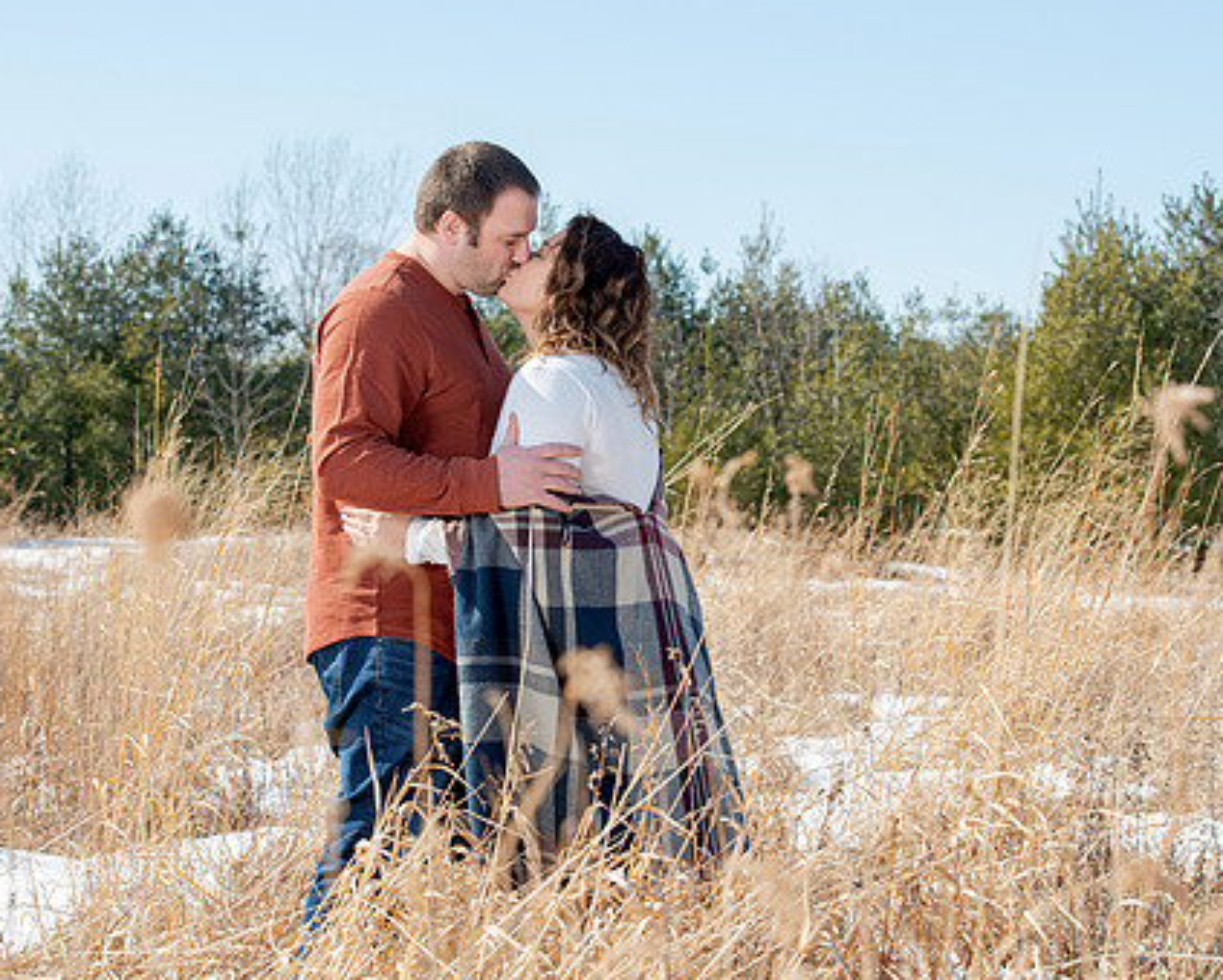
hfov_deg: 21.2
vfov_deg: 17.1
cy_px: 548
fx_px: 3260
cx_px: 682
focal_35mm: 90
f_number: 8
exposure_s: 1/250
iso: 100
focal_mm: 70
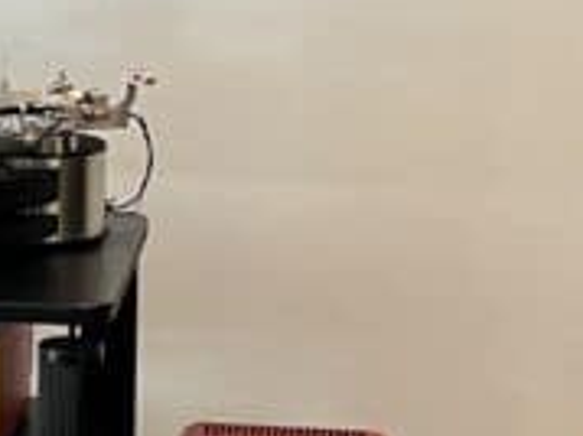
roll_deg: +1.0
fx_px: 2508
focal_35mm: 149
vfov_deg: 9.9
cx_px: -322
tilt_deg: -12.7
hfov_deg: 12.5
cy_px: 244
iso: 125
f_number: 1.6
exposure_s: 1/50
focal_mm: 5.1
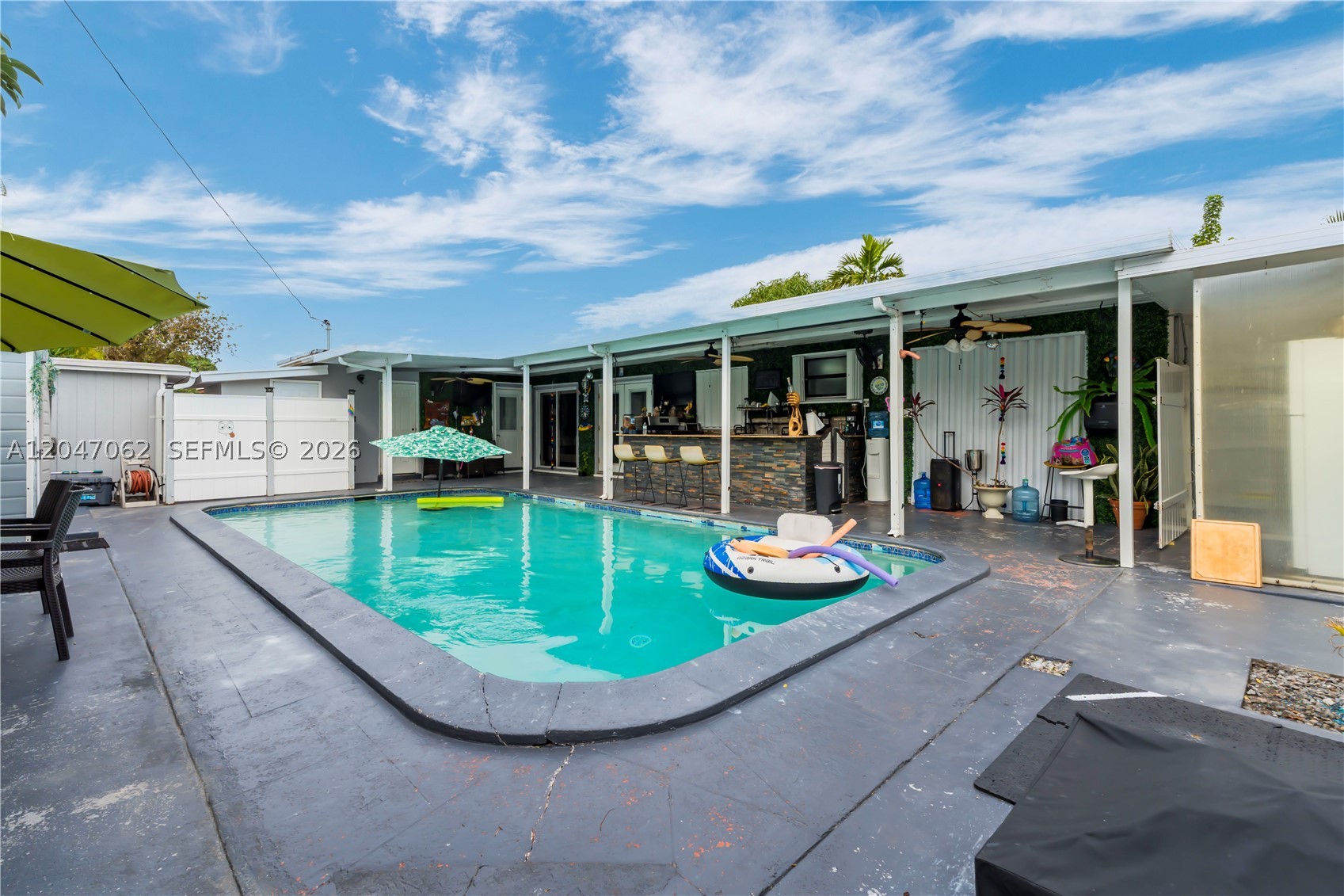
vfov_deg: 73.7
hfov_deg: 96.7
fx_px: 597
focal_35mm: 16
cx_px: 672
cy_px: 448
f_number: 8
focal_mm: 16
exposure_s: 1/200
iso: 100
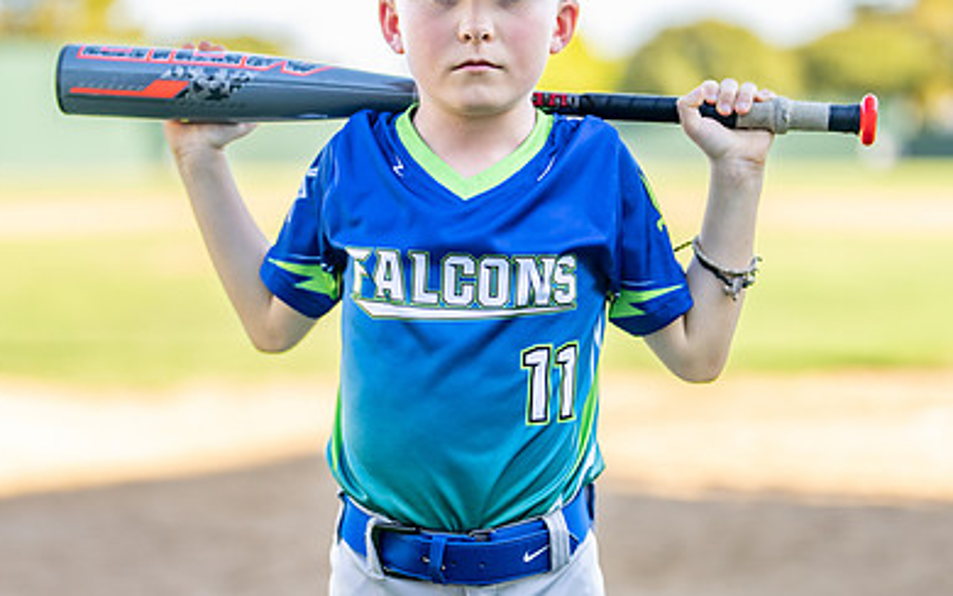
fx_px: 2442
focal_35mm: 94
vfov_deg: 13.9
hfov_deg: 22.1
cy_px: 315
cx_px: 467
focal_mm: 50
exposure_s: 1/1250
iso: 100
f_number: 1.2
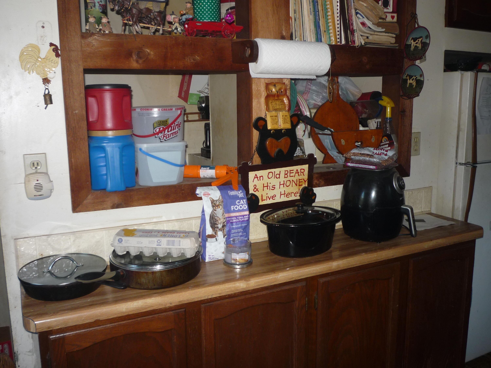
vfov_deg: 44.2
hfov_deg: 56.8
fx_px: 454
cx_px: 246
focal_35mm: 32
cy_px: 184
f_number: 3.3
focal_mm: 5.2
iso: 100
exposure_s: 1/30
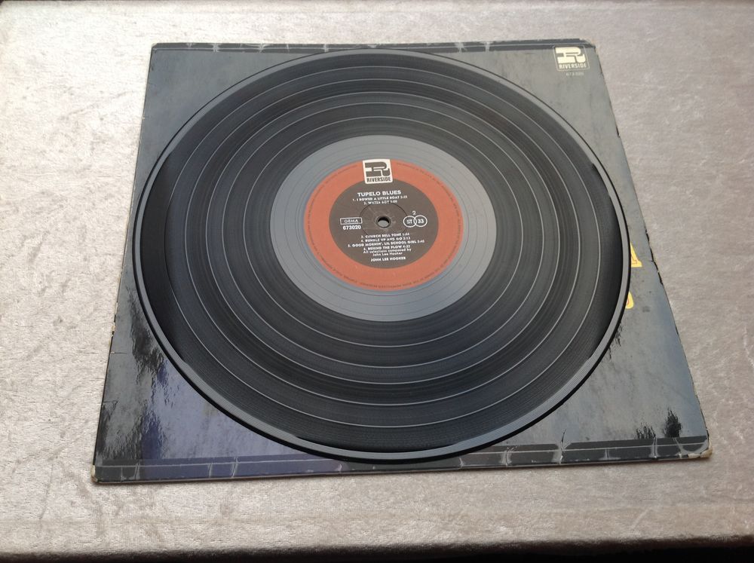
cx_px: 377
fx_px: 761
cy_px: 282
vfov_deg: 40.6
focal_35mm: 35
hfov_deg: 52.7
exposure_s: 1/30
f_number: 2.4
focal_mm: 4.28
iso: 50
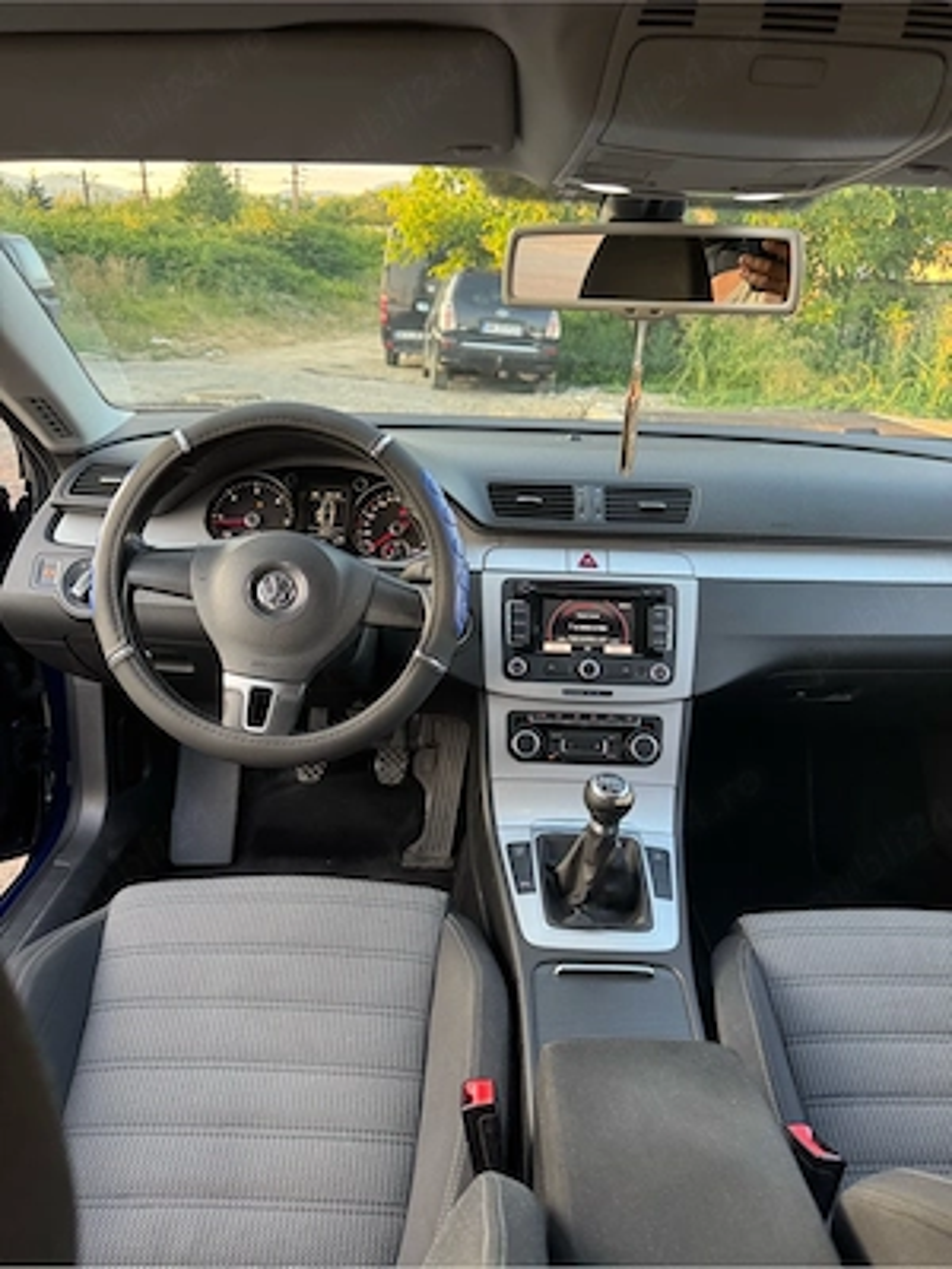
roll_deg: -2.4
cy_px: 634
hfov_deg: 56.8
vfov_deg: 71.6
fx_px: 880
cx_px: 476
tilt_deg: -21.5
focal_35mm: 24
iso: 160
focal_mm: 6.76
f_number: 1.78
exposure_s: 1/120
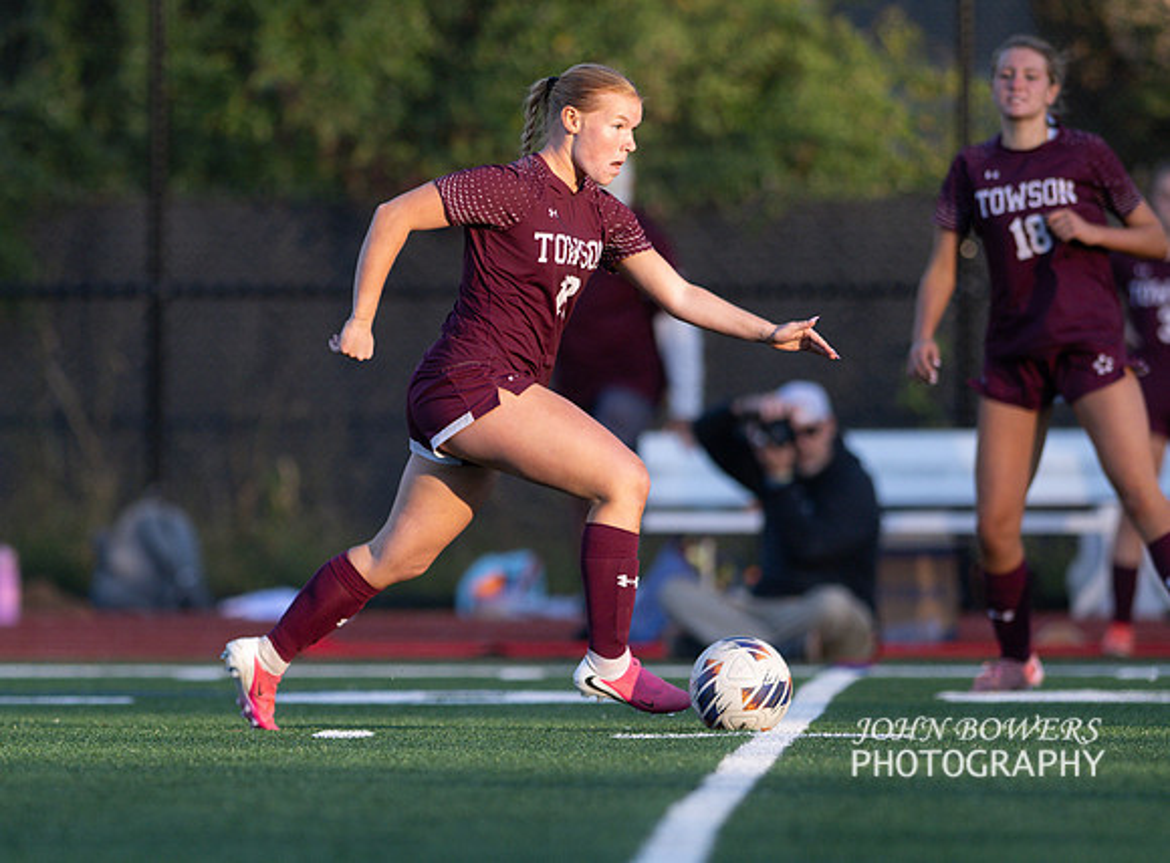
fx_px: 19139
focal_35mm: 570
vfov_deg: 2.6
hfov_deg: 3.5
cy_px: 444
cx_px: 421
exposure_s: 1/1600
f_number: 2.8
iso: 500
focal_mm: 300
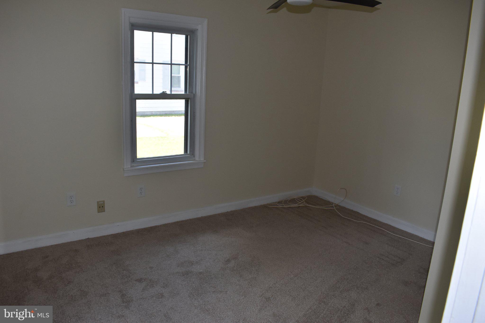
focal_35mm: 27
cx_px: 242
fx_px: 364
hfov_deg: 67.4
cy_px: 162
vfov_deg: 47.9
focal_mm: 18
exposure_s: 1/125
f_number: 5.6
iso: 640
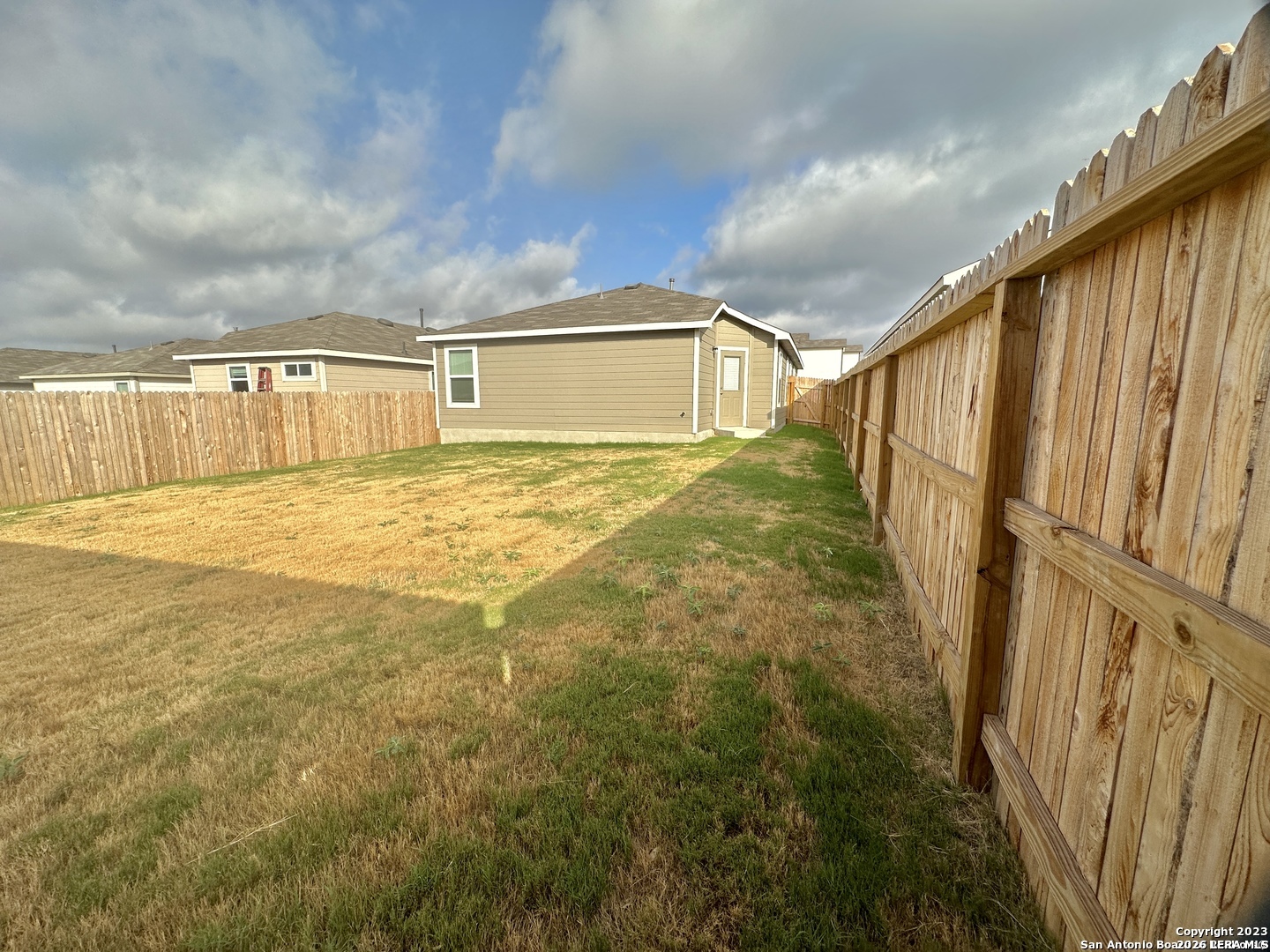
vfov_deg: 85.7
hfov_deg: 102.1
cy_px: 476
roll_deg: +0.1
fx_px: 514
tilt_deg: -8.6
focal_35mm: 14
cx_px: 635
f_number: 2.2
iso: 50
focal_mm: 2.22
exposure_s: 1/2257
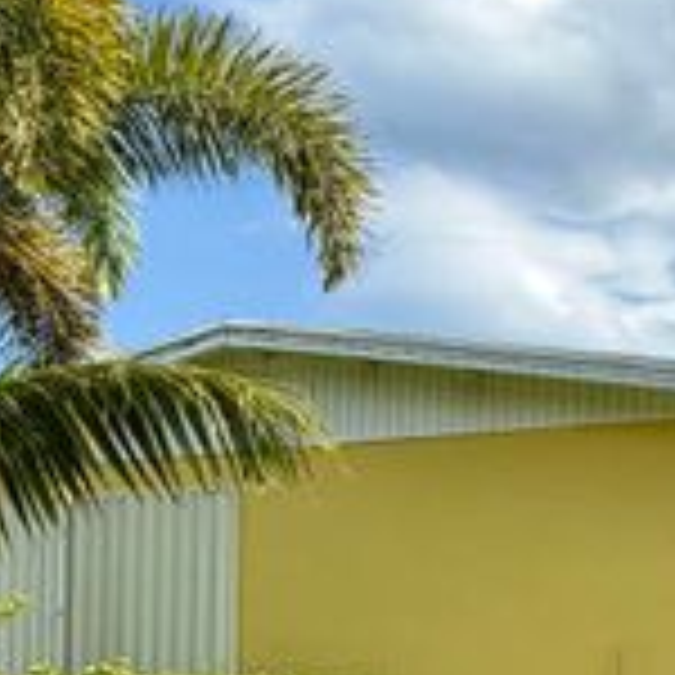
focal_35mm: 55
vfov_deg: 29.4
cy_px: 641
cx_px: 702
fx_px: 1213
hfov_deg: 28.8
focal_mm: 2.22
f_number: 2.2
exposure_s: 1/955
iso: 20
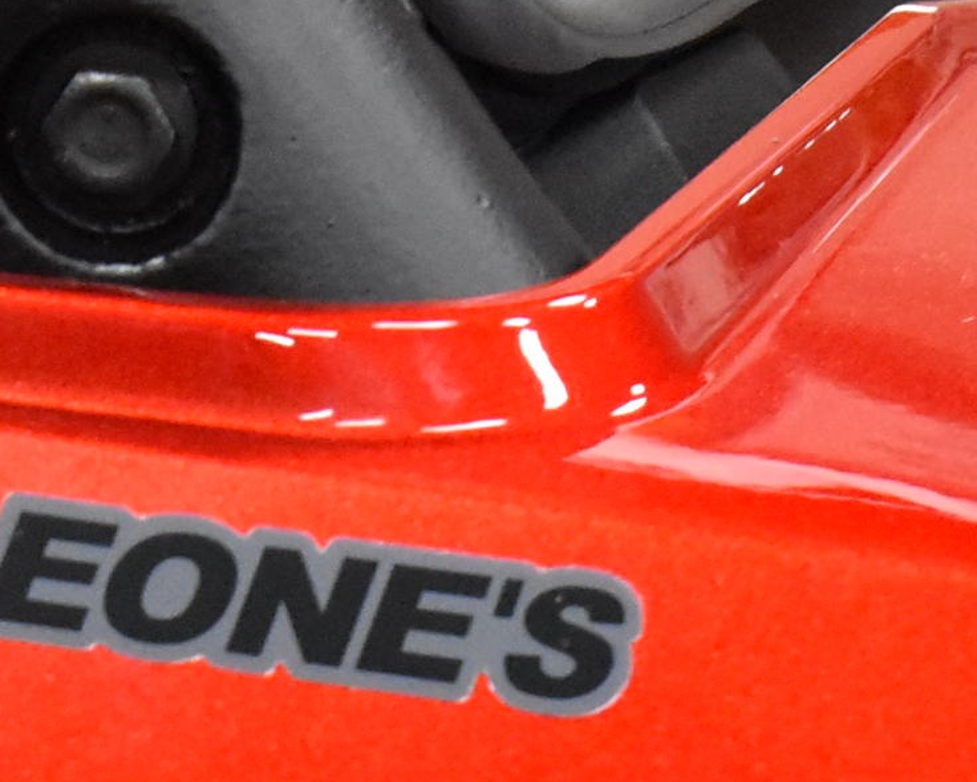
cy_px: 1301
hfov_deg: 6.1
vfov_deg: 4.9
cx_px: 913
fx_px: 9107
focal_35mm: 315
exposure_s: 1/125
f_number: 5.6
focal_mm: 55
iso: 5600
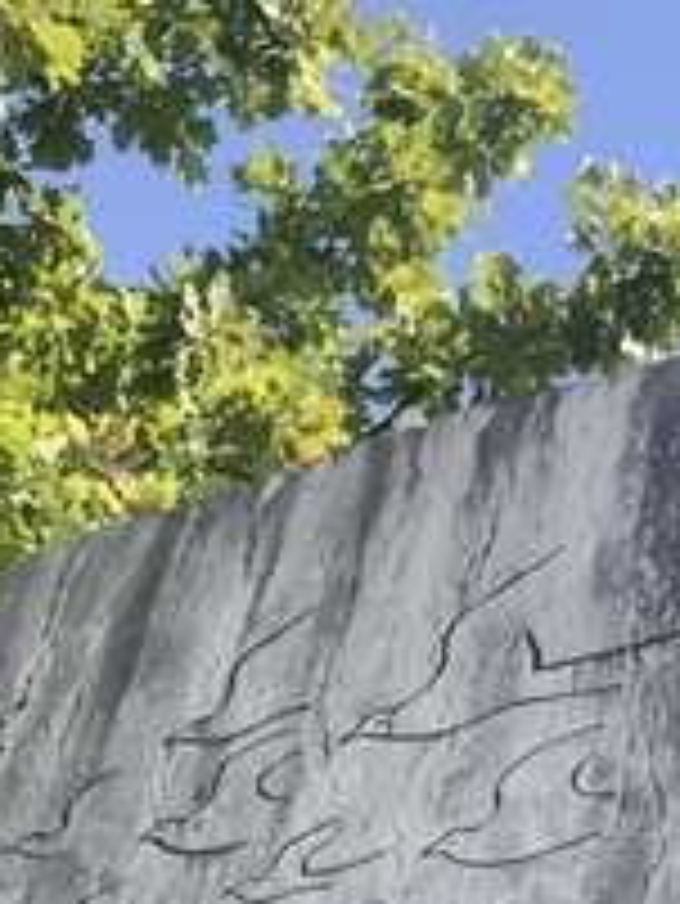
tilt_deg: +34.5
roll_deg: -4.8
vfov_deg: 17.1
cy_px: 1453
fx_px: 2643
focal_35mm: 101
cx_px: 680
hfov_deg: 14.4
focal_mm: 3.99
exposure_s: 1/553
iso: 20
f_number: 1.8
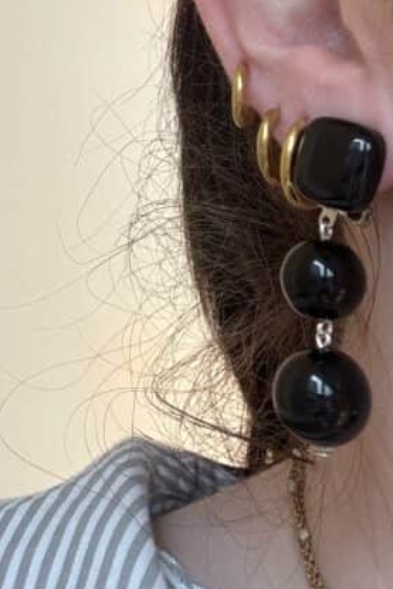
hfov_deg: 17.4
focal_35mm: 77
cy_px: 18
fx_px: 1260
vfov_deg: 25.2
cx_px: 31
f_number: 1.9
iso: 50
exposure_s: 1/50
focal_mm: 2.69
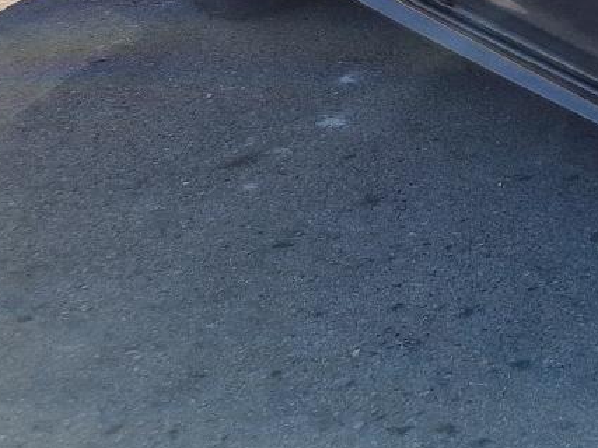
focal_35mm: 97
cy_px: -32
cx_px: 1127
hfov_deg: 16.4
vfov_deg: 14.9
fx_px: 1675
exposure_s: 1/833
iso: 50
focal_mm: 5.4
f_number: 1.8
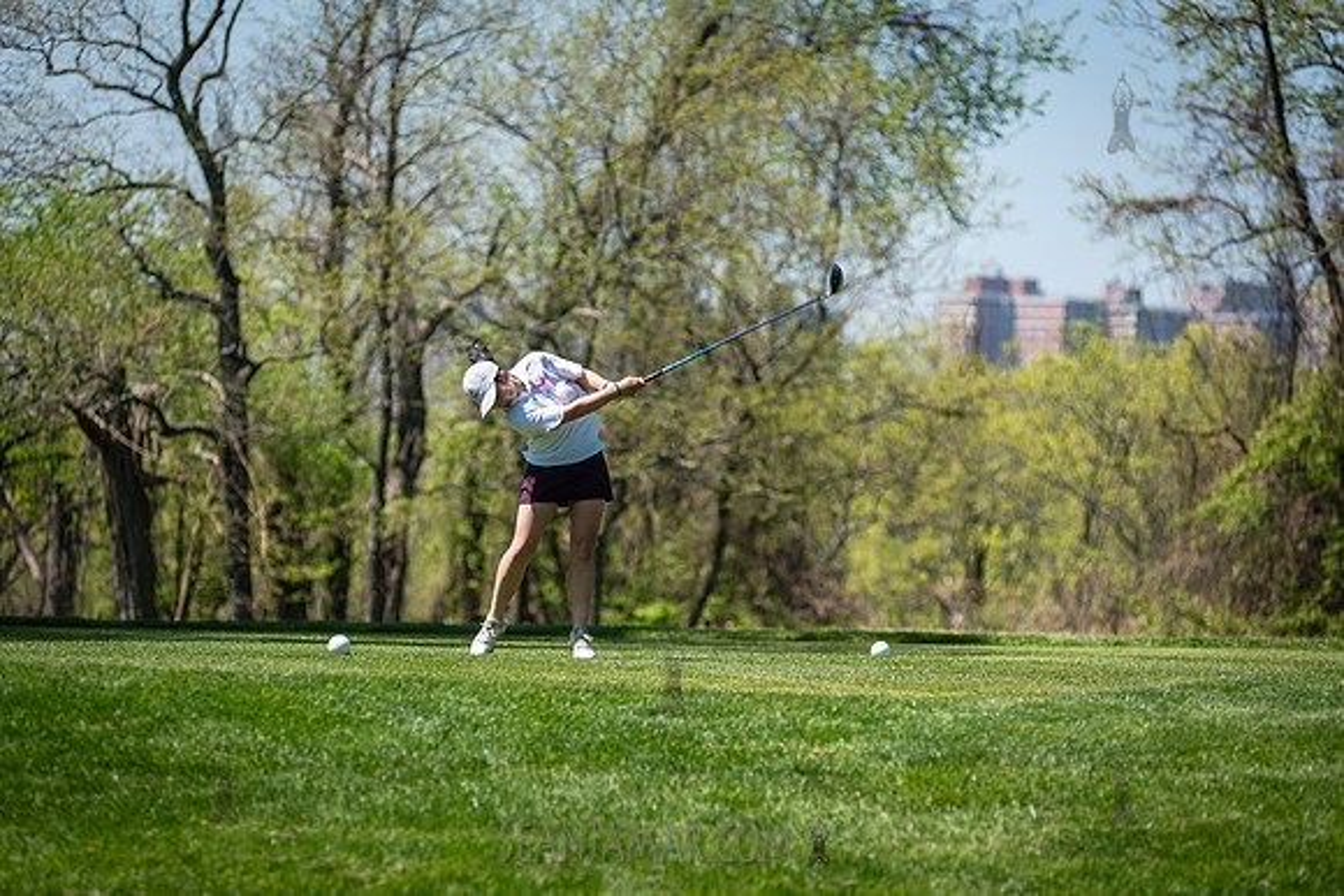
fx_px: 6386
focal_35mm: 171
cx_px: 672
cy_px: 448
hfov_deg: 12.0
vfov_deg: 8.0
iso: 100
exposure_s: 1/1250
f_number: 3.5
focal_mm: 170
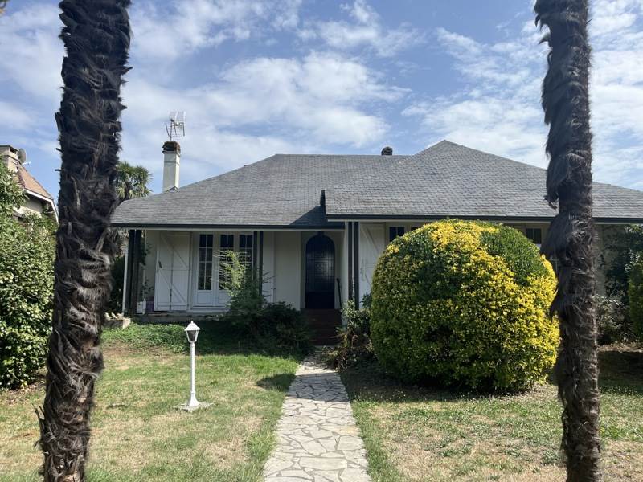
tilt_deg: +6.0
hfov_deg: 67.3
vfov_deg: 53.1
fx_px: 483
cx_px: 322
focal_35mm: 26
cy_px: 241
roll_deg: +0.5
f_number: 1.6
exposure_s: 1/3311
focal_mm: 5.1
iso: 50
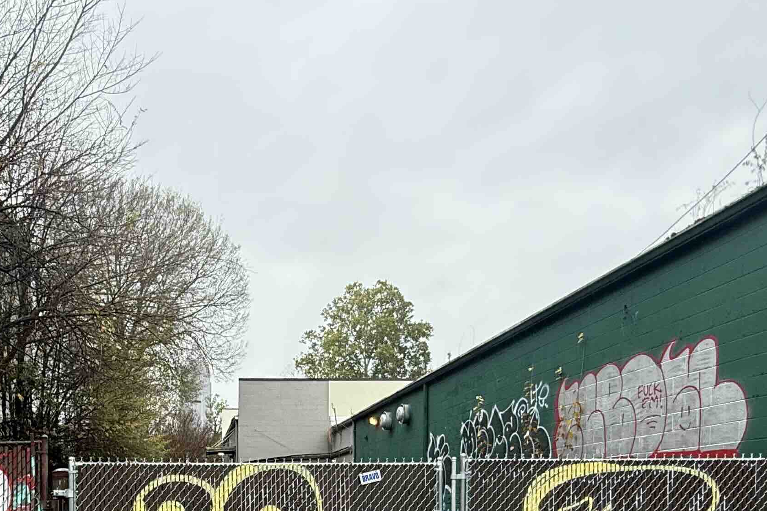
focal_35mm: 35
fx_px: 746
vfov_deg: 34.1
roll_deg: -0.1
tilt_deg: -0.8
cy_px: 526
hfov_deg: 52.4
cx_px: 207
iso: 64
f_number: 2.2
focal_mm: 2.22
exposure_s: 1/188
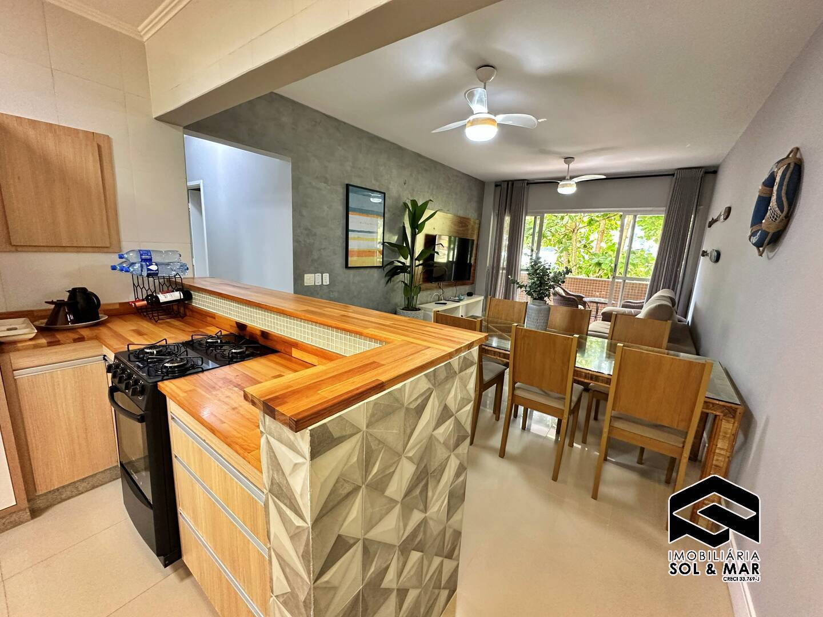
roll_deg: -3.1
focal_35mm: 14
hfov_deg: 102.1
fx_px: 333
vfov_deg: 85.7
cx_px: 412
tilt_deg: -11.0
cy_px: 308
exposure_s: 1/60
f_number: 2.2
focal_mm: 2.22
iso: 320
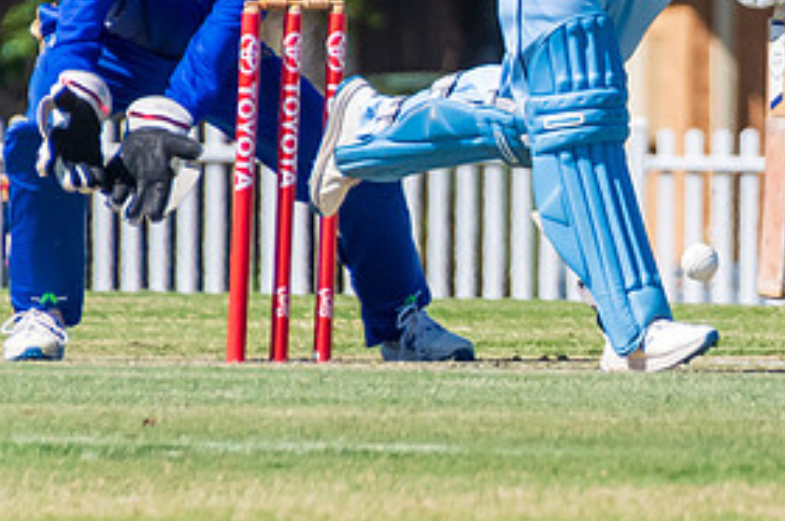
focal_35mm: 2152
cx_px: 704
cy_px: -19
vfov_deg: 0.6
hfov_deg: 1.0
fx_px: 46870
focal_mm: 400
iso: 400
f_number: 7.1
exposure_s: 1/2000
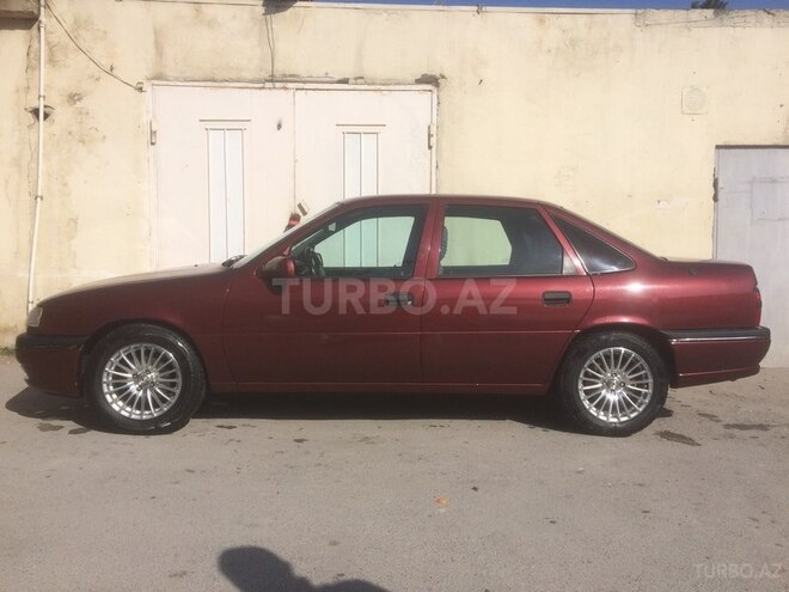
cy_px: 296
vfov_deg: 48.2
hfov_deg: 61.7
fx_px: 661
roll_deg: +0.3
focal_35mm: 29
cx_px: 394
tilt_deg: -4.2
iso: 32
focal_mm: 4.15
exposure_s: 1/4115
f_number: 2.2
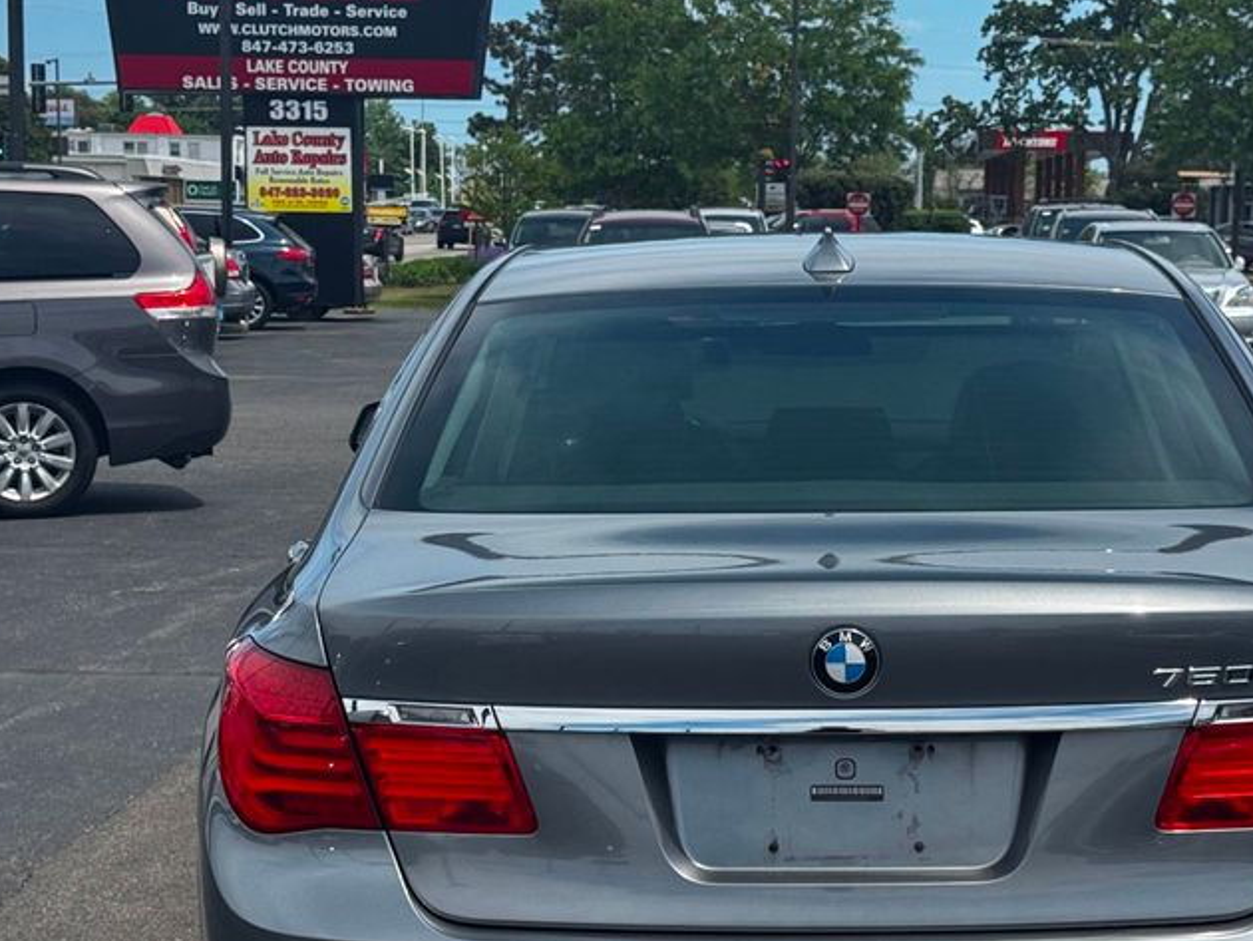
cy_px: 621
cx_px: 764
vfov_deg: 18.9
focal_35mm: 78
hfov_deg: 25.0
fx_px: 2824
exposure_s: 1/4049
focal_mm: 6.76
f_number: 1.78
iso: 64
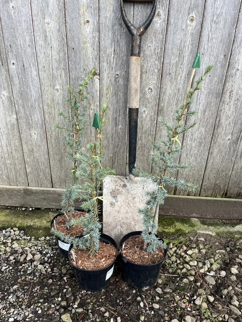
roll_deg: +0.5
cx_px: 121
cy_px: 161
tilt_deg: -27.0
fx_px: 242
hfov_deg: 53.1
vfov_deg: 67.3
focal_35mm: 26
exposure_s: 1/563
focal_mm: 5.1
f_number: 1.6
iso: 50
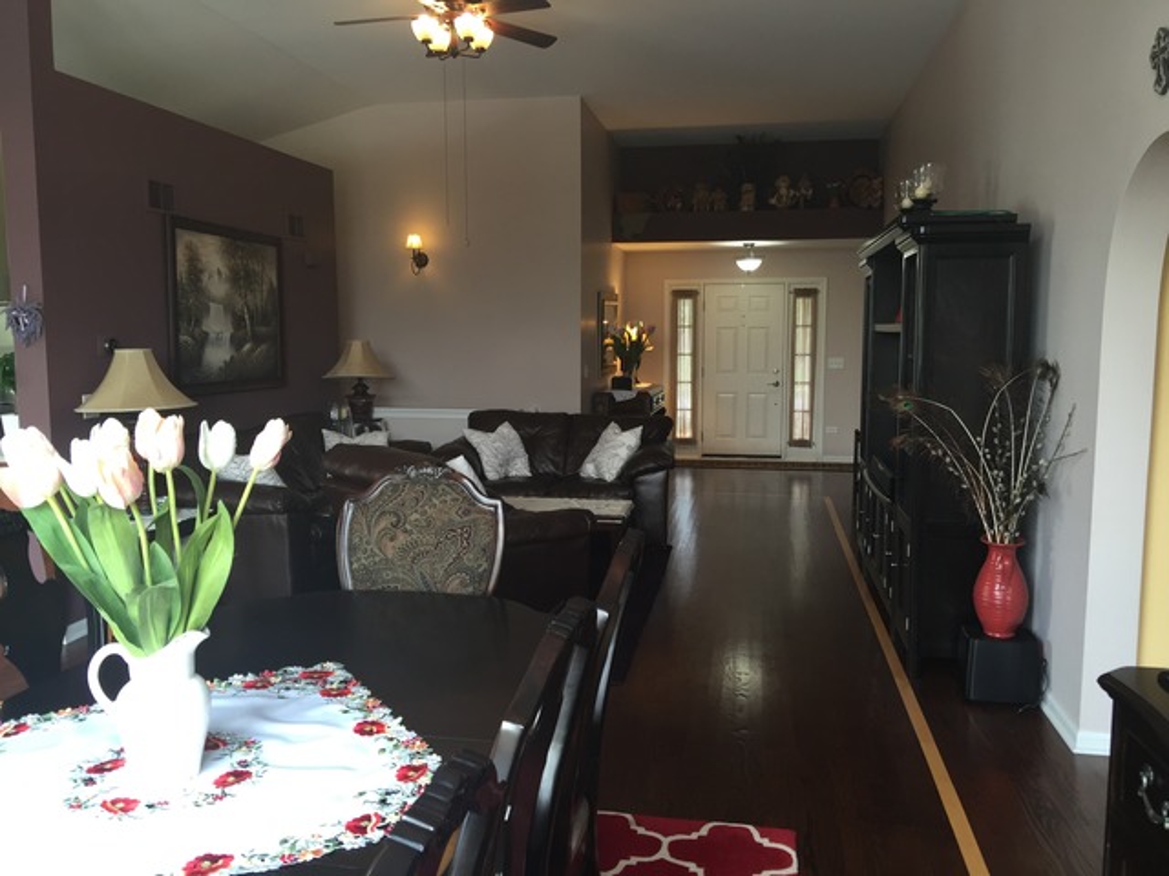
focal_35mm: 29
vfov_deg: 48.2
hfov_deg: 61.7
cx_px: 584
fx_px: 979
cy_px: 438
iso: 50
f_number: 2.2
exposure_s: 1/30
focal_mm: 4.15
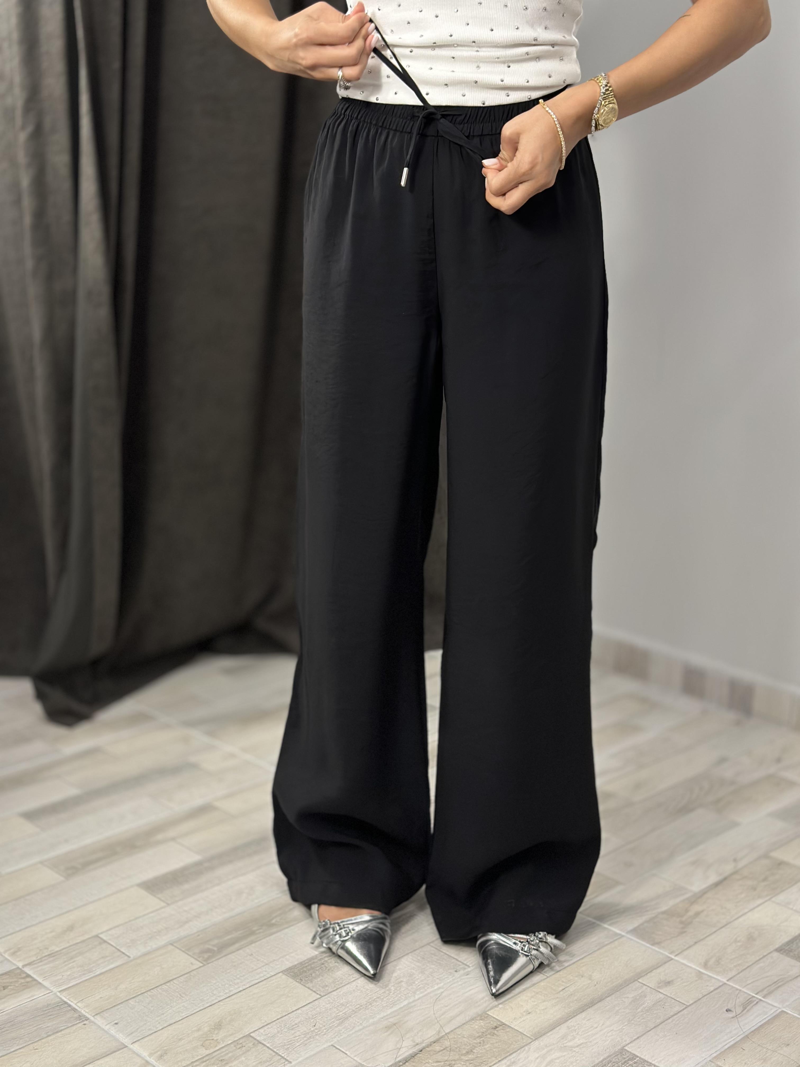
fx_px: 1479
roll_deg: -1.5
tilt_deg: -14.1
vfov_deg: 39.7
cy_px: 534
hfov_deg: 30.3
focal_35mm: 48
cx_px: 400
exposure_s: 1/100
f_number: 1.78
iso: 250
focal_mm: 6.86
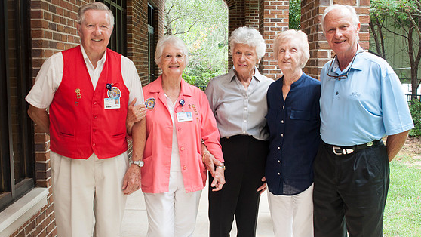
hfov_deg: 46.4
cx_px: 208
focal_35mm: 44
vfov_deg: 27.1
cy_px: 119
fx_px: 491
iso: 400
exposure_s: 1/60
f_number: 5.6
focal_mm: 27
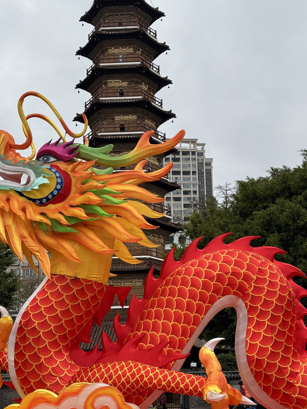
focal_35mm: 59
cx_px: 133
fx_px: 698
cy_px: 243
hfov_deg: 24.8
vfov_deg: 32.6
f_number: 1.78
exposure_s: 1/854
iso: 64
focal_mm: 6.86
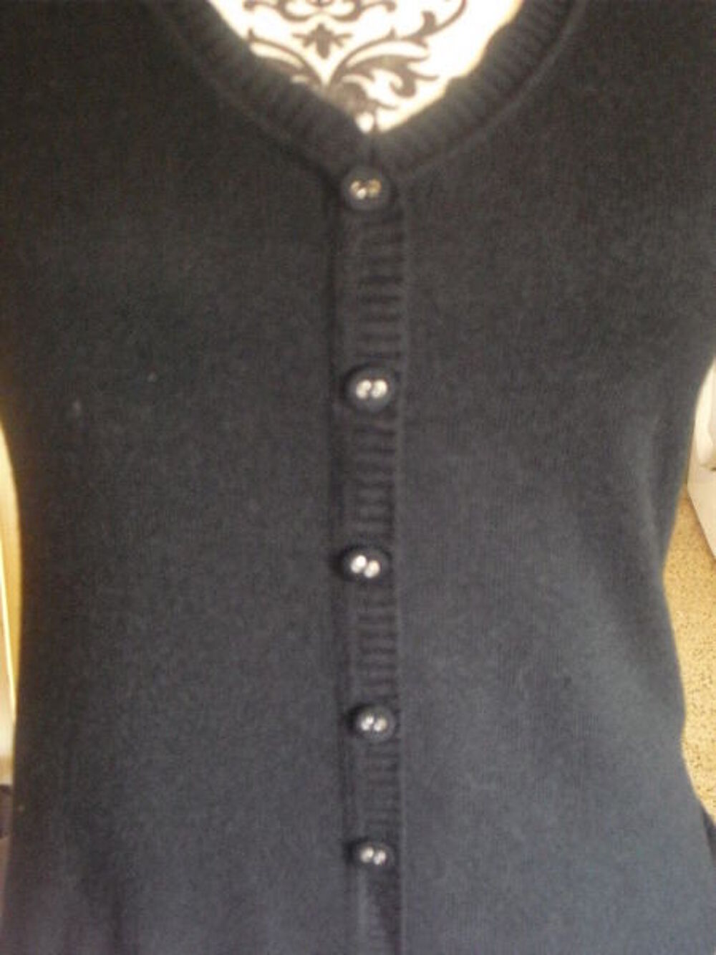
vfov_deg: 42.9
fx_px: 1213
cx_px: 358
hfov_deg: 32.9
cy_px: 478
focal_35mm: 44
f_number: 3.4
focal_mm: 7.7
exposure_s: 1/8
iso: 800
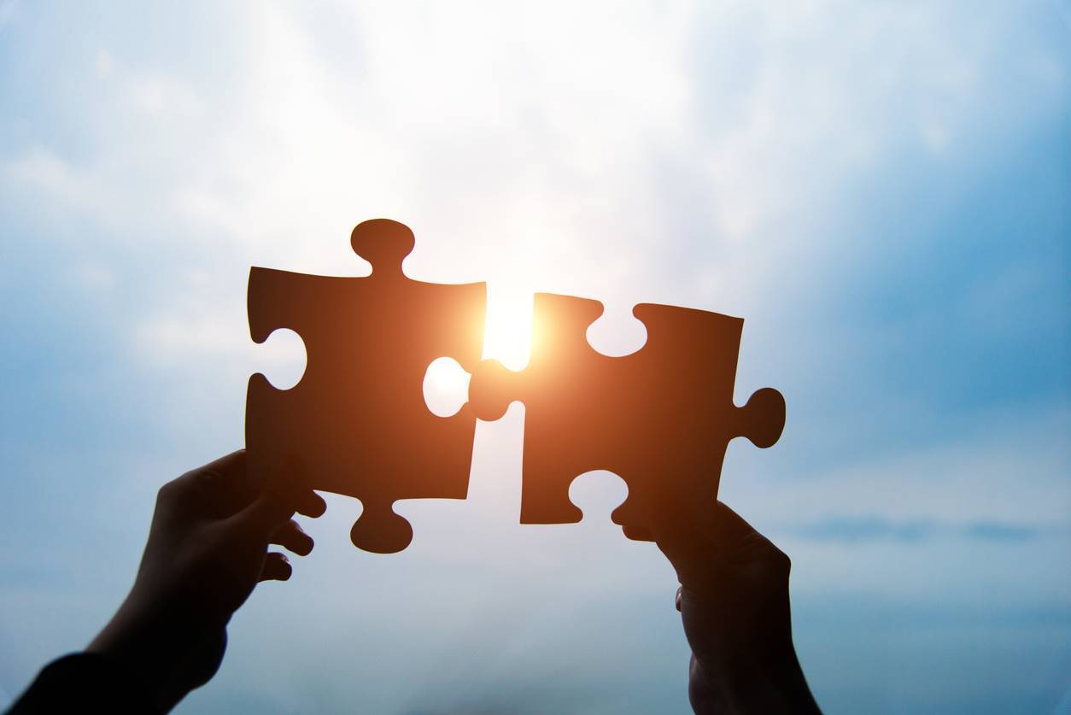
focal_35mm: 38
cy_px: 358
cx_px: 536
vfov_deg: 35.1
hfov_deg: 50.7
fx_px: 1131
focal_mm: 38
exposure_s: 1/1600
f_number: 4
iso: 500
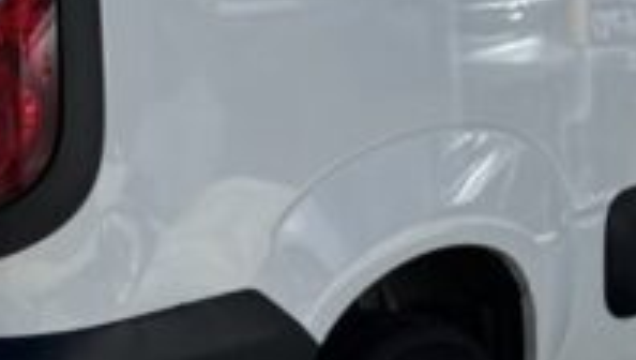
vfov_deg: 9.0
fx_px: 2280
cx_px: 206
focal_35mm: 135
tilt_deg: -5.6
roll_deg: -0.9
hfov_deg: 15.8
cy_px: 26
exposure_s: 1/4545
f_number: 1.78
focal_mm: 6.86
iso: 80
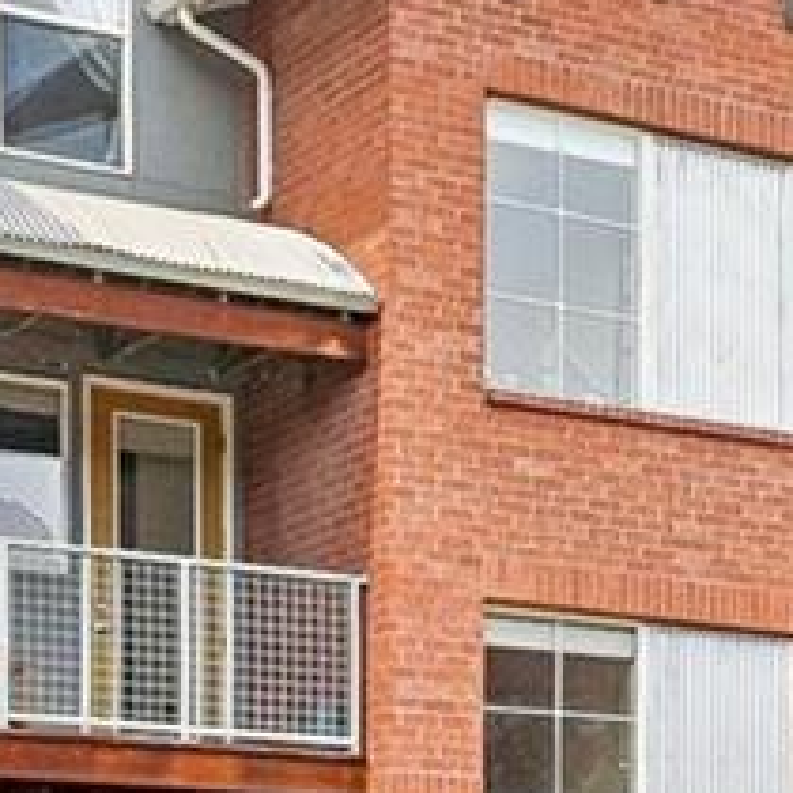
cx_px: 619
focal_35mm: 97
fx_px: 2514
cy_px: 683
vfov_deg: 17.7
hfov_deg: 17.8
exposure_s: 1/200
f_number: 8
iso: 100
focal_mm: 10
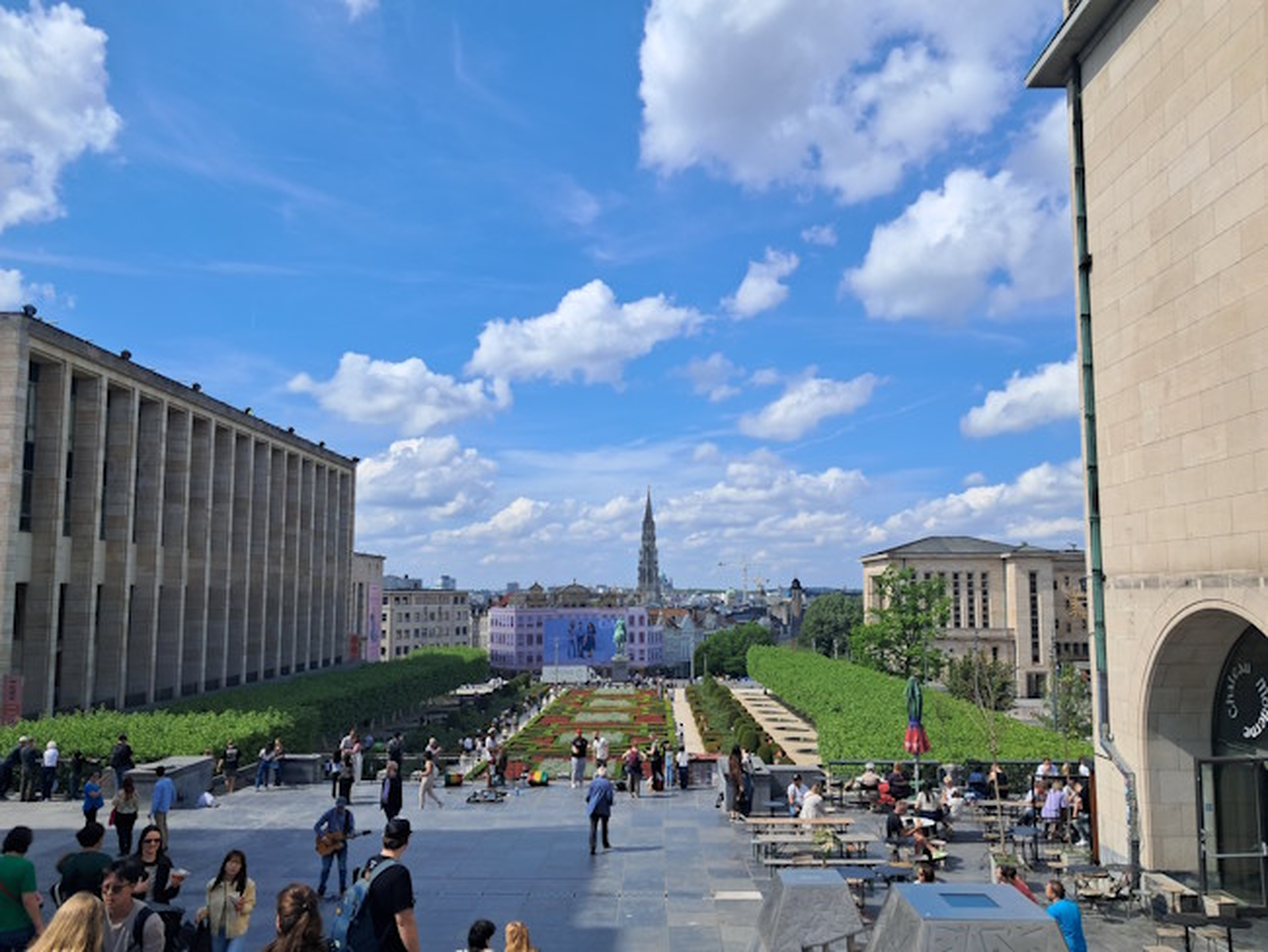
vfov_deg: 51.4
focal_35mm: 27
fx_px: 989
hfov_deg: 65.3
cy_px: 476
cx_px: 634
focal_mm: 4
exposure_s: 1/820
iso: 50
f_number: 1.8
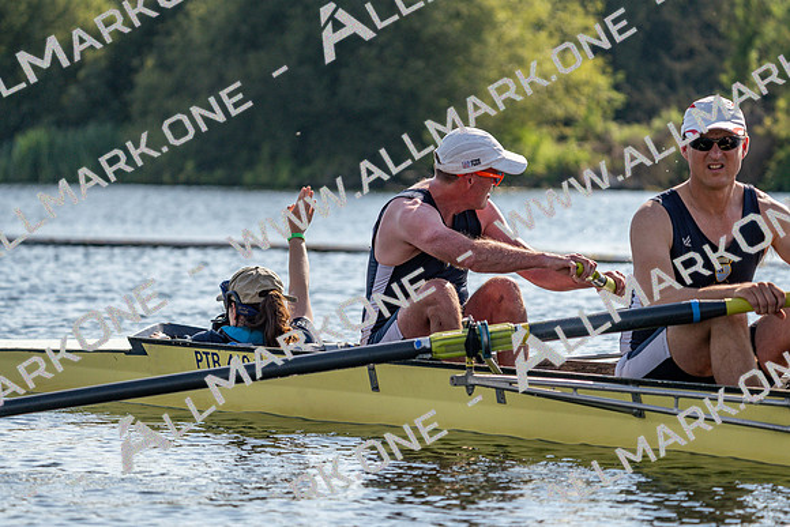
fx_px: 4390
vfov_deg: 6.9
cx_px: 395
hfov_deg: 10.3
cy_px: 264
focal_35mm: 200
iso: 200
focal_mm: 200
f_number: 5.6
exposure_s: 1/1600
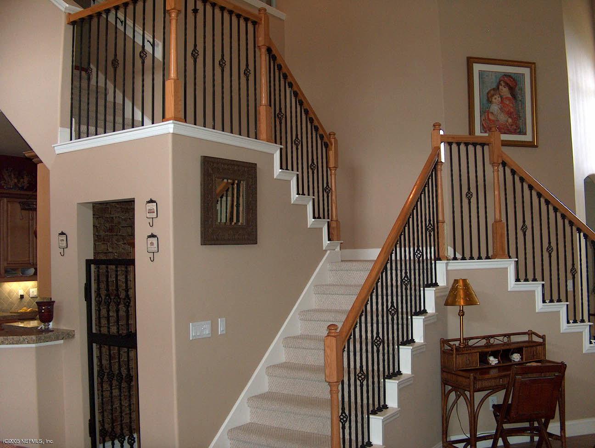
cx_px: 298
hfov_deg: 50.1
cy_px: 224
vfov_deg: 38.8
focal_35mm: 37
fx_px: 637
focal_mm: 7.6
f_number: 2.8
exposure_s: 1/60
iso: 100
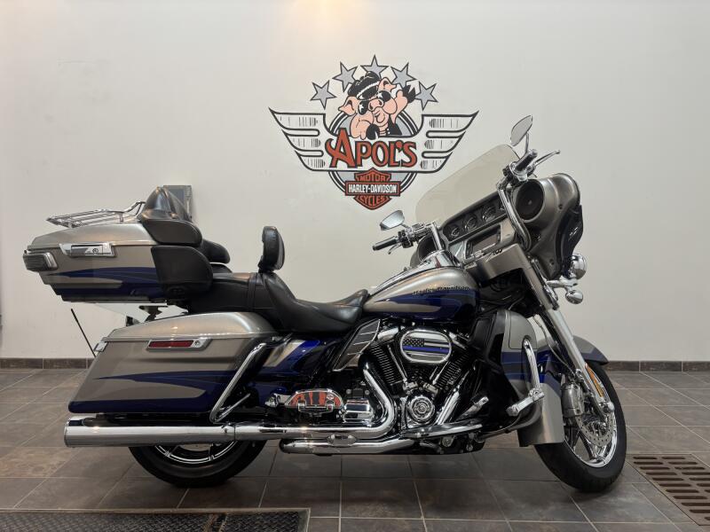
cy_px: 266
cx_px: 355
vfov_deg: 53.1
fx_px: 533
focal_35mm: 26
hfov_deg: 67.3
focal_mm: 5.96
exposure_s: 1/60
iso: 125
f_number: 1.6
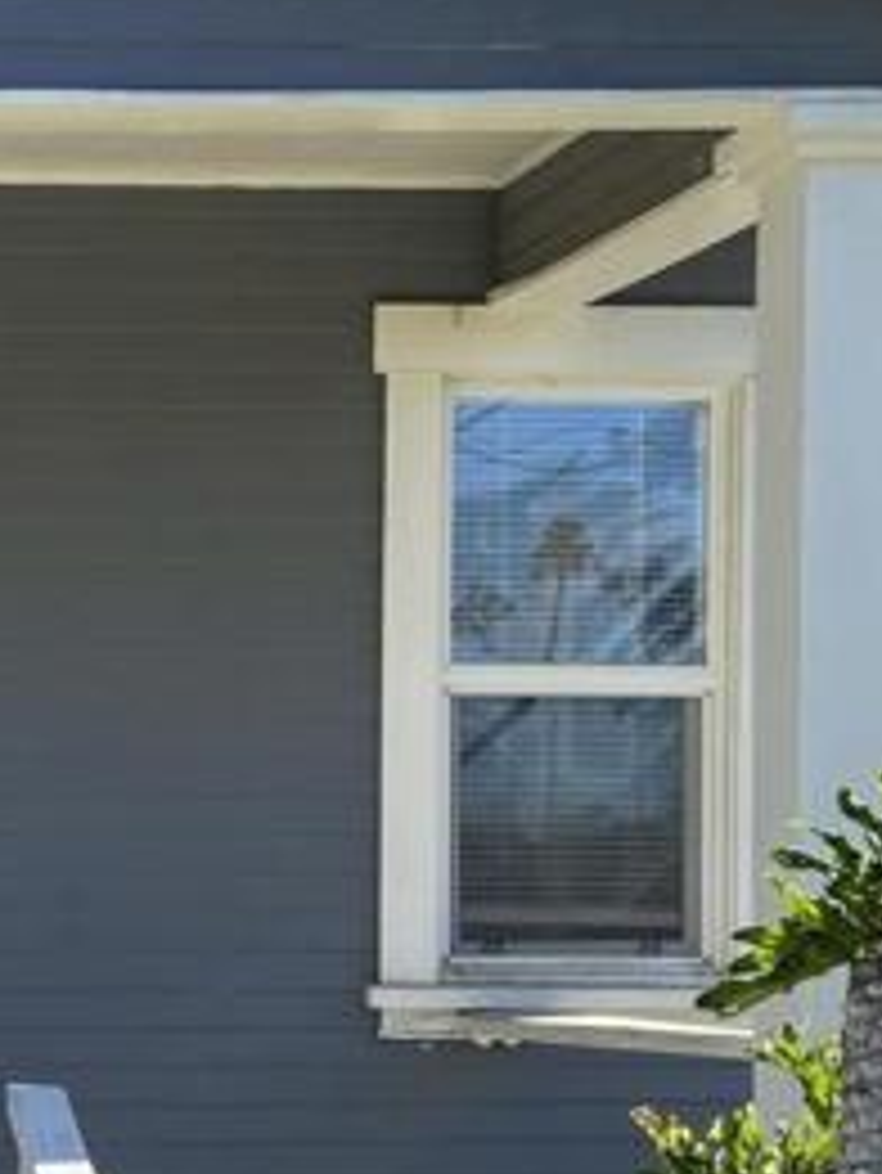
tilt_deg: -0.4
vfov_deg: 19.0
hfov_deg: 13.9
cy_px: 985
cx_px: -306
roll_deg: -0.1
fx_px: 3462
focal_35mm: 102
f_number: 1.8
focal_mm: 4.25
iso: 32
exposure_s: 1/912
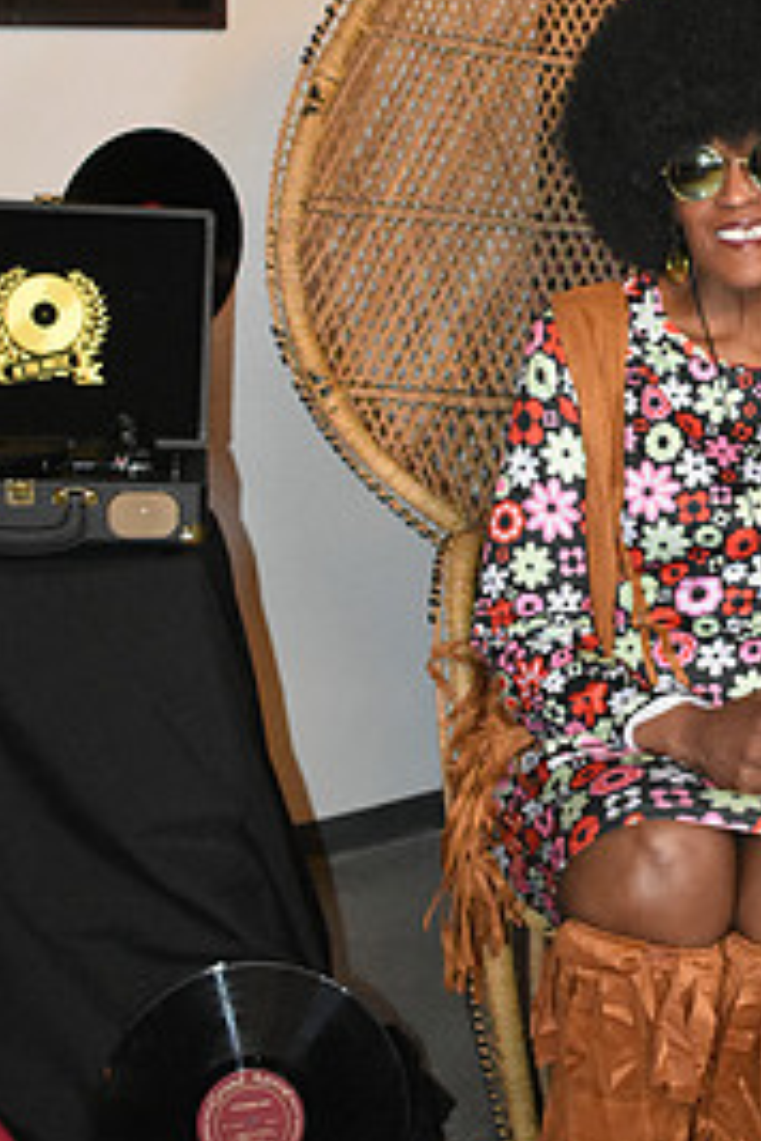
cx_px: 823
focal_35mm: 88
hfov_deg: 15.1
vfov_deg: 22.9
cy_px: 325
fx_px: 2793
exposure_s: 1/60
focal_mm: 27
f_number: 4
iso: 5600
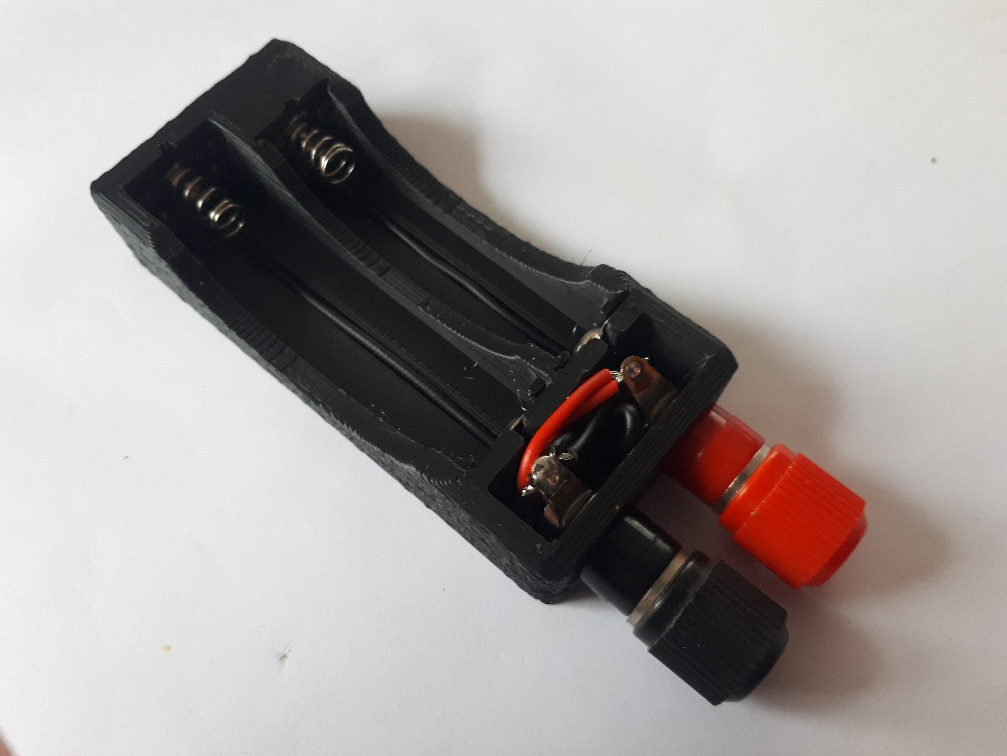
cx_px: 504
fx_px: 785
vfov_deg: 51.4
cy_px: 378
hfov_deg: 65.3
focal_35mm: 27
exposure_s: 1/17
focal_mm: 3.6
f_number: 1.9
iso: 200
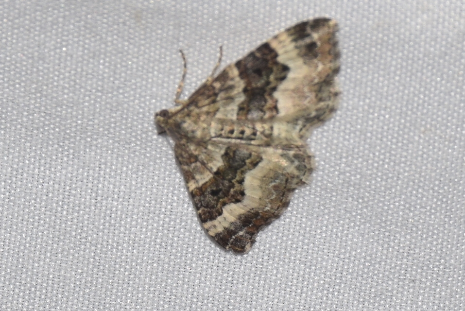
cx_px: 232
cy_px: 156
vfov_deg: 7.5
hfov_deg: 11.2
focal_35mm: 183
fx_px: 2366
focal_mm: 122
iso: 100
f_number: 13
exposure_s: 1/160
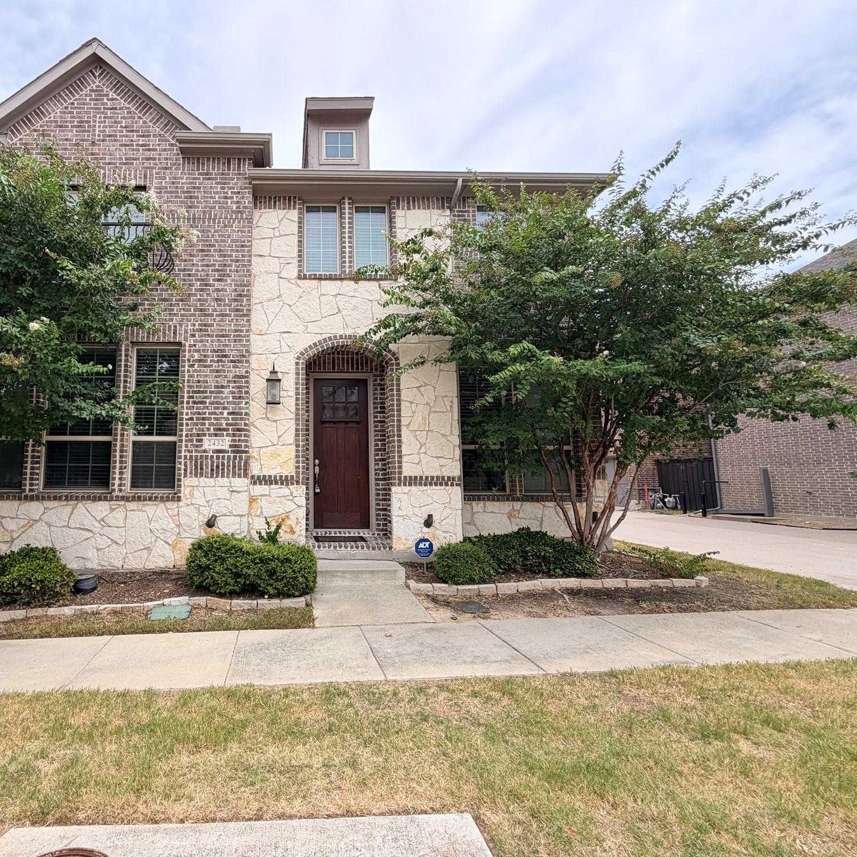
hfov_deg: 81.4
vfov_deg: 84.0
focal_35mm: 17
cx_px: 293
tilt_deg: +8.3
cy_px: 418
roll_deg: +0.5
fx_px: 476
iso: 40
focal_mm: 2.22
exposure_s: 1/770
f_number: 2.2
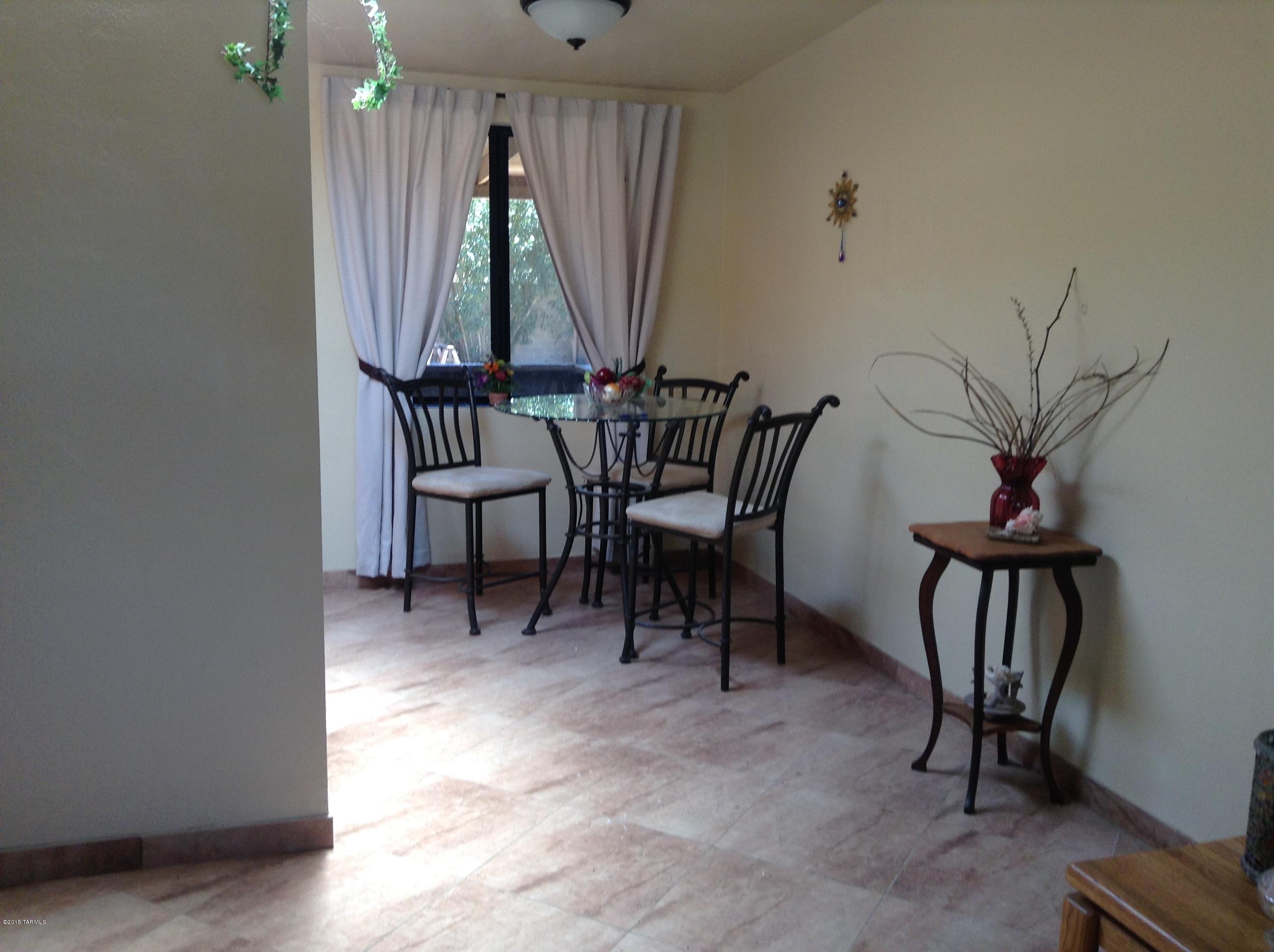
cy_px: 476
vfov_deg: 42.8
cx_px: 637
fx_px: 1213
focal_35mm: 33
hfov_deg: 55.4
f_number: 2.4
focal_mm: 3.3
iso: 32
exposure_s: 1/30
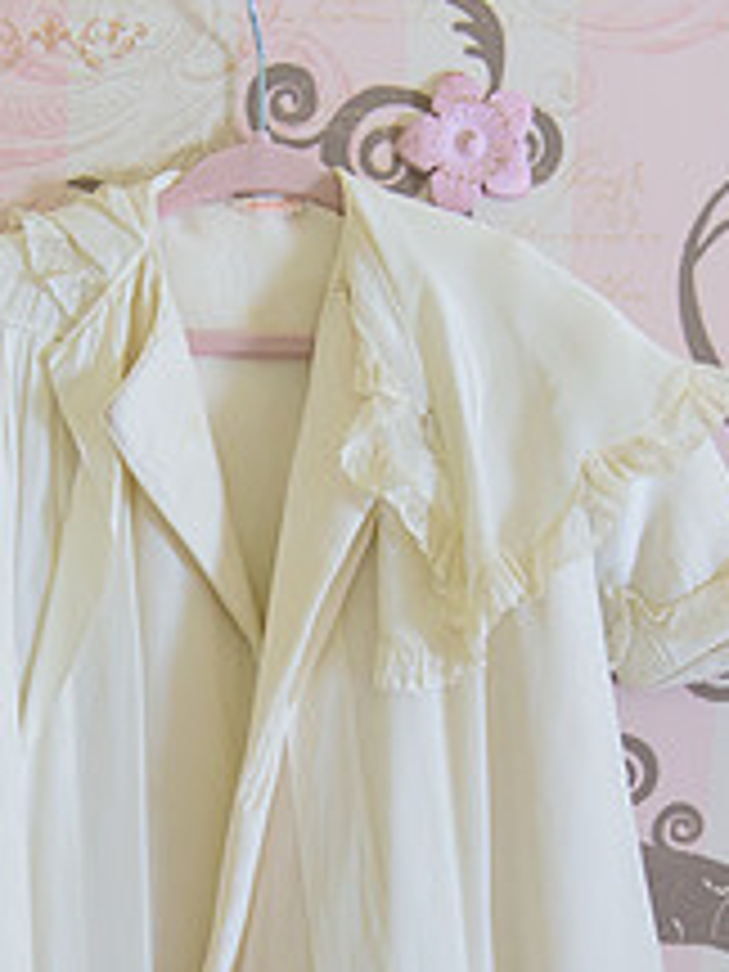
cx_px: 238
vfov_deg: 29.8
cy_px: 886
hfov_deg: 23.5
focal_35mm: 62
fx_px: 1741
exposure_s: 1/125
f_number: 3.2
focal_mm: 31
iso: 1600
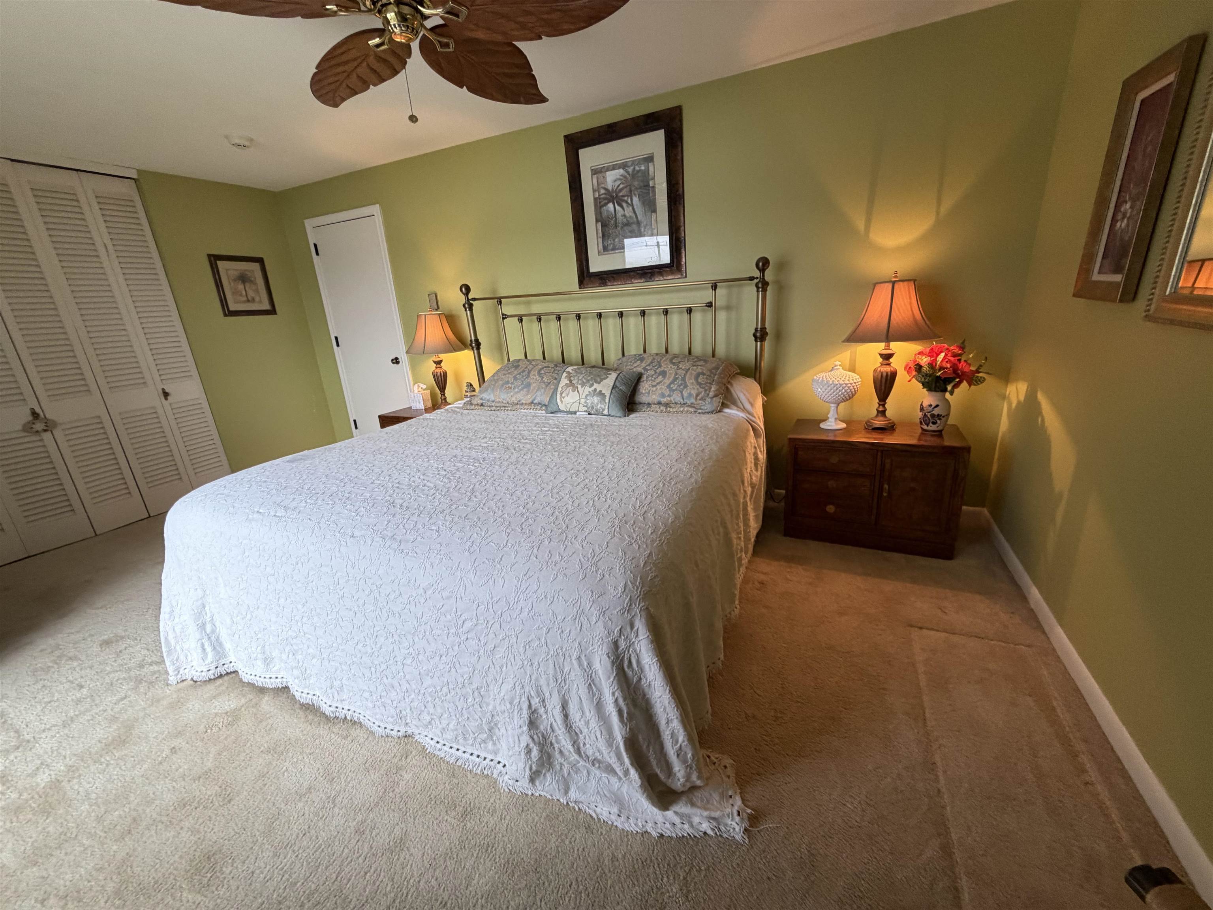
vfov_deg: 85.7
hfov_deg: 102.1
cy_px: 455
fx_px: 491
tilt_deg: -18.0
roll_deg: +4.2
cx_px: 606
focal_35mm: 14
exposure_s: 1/60
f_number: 2.2
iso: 200
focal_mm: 2.22
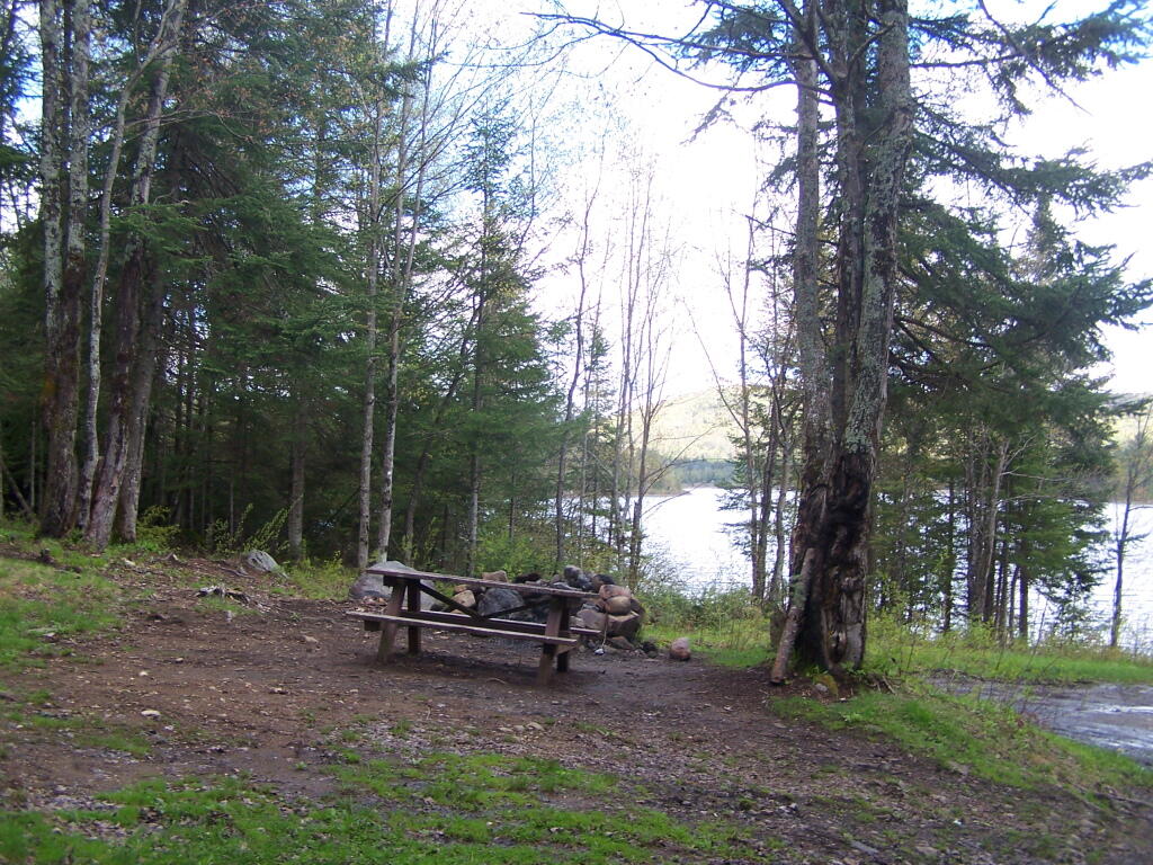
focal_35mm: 38
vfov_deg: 37.7
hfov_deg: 49.0
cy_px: 432
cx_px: 576
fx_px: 1266
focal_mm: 6.3
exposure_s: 1/160
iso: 80
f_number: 2.8
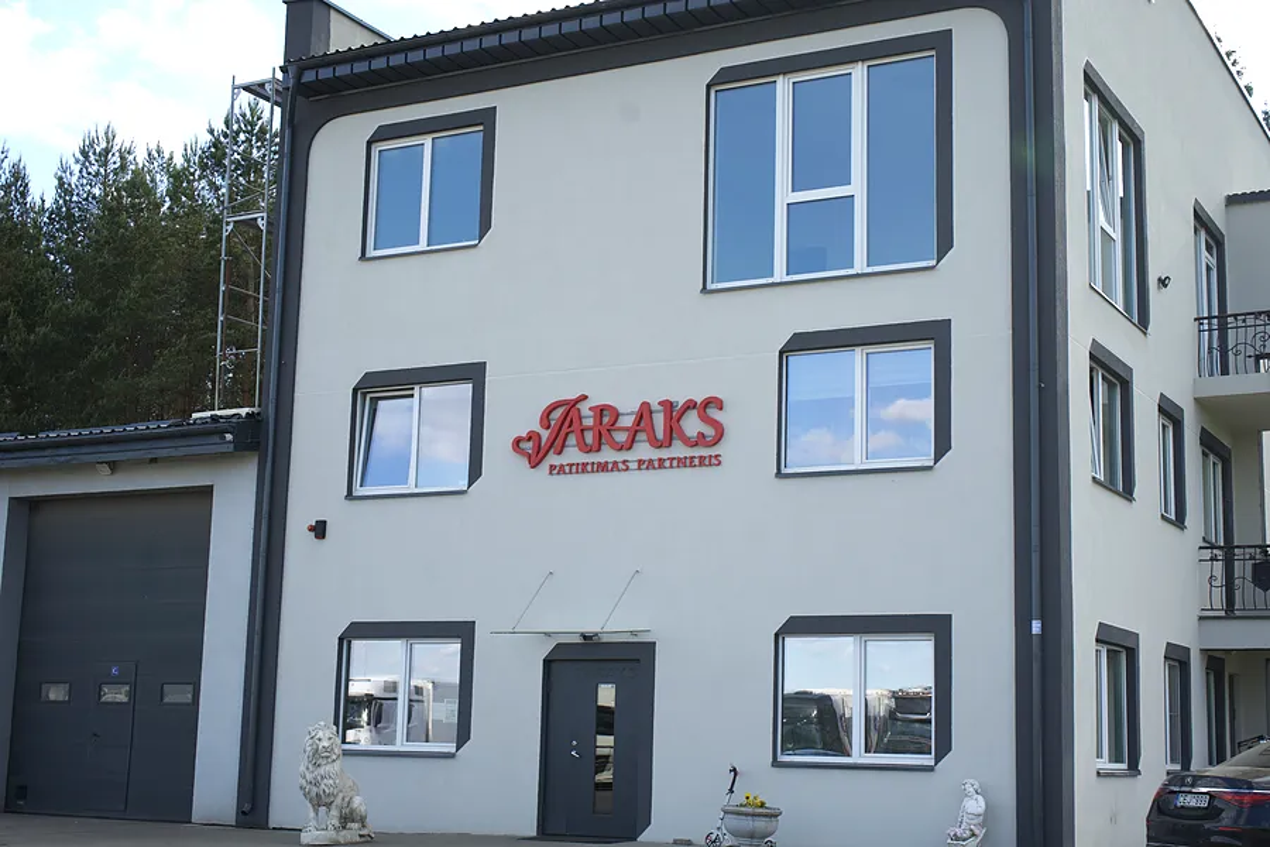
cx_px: 635
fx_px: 1728
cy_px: 424
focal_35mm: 49
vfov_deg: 27.5
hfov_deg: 40.3
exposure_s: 1/100
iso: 50
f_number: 5.6
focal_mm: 49
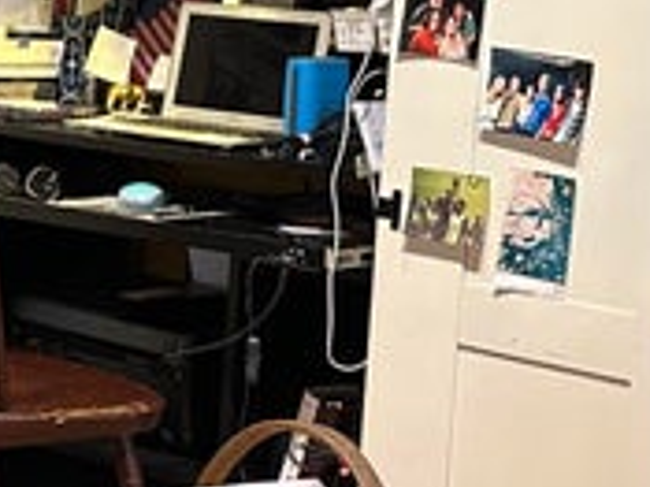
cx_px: 195
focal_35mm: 117
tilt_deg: -9.3
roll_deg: -1.4
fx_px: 2195
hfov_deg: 16.8
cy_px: 338
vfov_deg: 12.6
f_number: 1.78
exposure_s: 1/60
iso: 500
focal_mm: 6.86
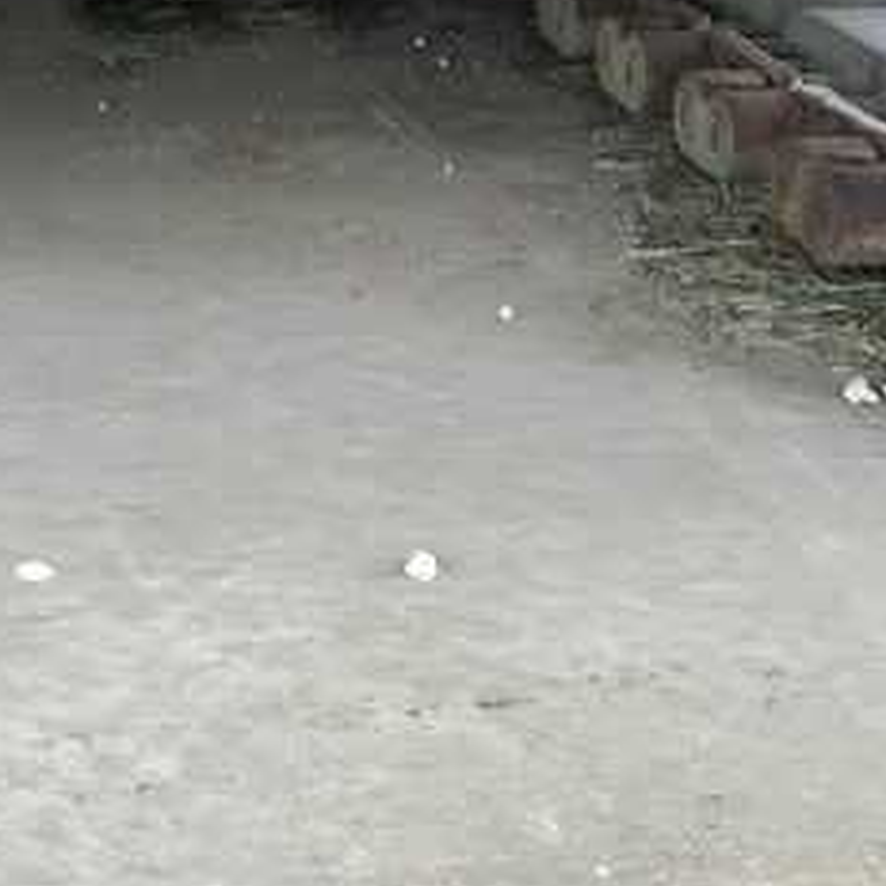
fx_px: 2490
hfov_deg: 20.1
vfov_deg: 20.0
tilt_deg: -17.6
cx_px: 296
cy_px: 239
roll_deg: -1.7
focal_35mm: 86
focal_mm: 3.99
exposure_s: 1/90
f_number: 1.8
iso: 25
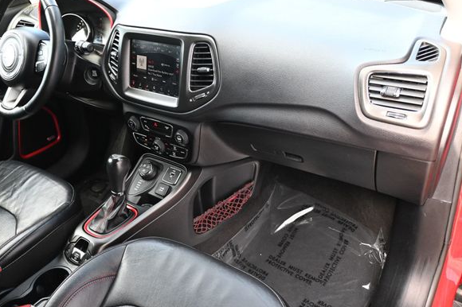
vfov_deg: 40.7
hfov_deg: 58.2
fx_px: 414
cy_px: 139
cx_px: 211
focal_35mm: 32
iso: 1400
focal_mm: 19.5
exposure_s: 1/125
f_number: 3.8
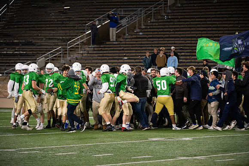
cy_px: 83
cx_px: 124
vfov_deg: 6.9
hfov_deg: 10.3
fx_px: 1384
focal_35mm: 200
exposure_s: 1/500
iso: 4000
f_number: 4
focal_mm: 200
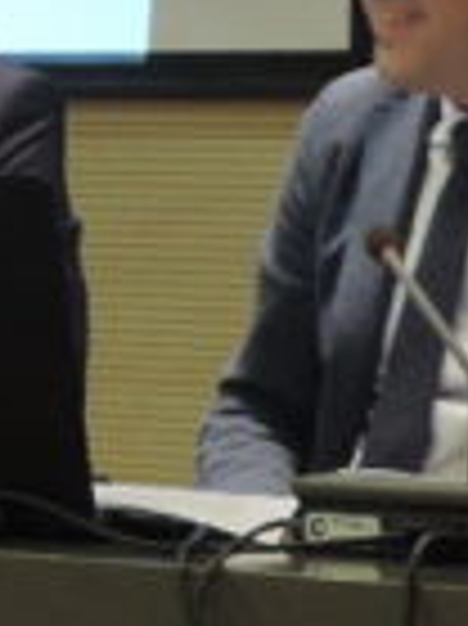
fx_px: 5326
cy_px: 230
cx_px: -958
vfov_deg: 6.7
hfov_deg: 4.8
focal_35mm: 295
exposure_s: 1/30
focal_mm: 7.1
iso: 400
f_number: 3.3
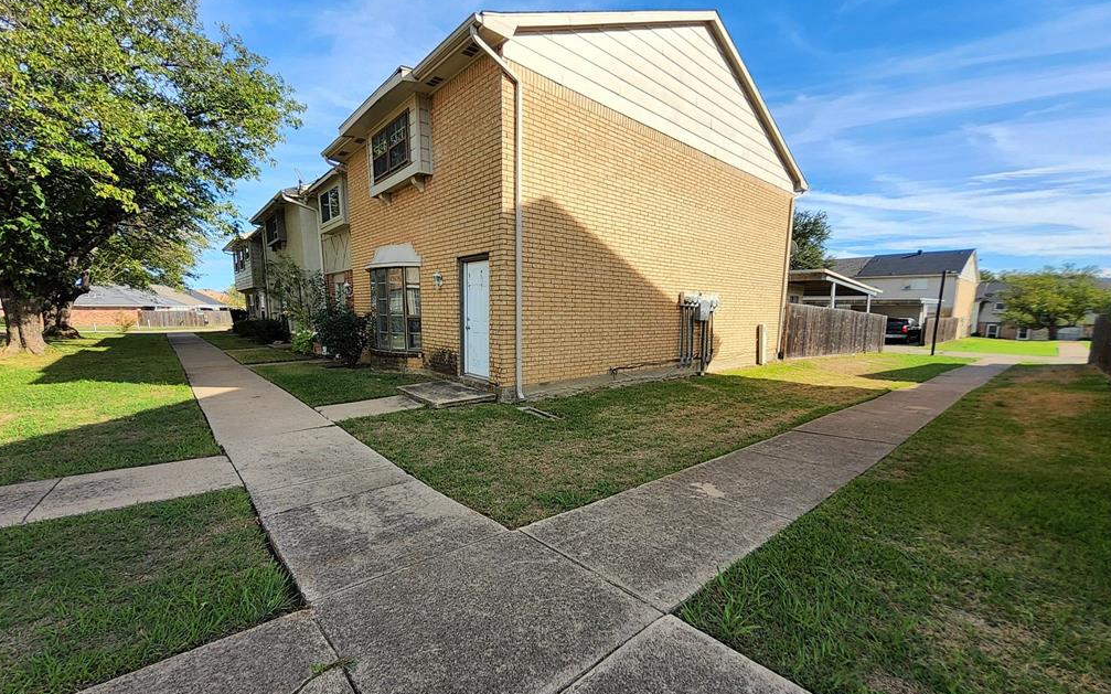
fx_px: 424
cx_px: 555
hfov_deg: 105.3
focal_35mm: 14
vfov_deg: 78.5
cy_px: 374
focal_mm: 1.13
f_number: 2.2
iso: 32
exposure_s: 1/769
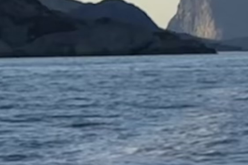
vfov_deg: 3.8
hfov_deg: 5.4
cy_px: 135
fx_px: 2487
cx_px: 674
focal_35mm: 361
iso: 64
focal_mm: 6.86
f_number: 1.78
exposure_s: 1/1953
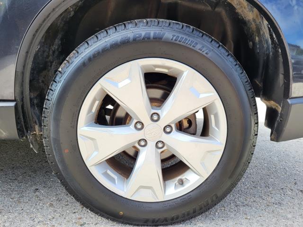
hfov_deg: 67.3
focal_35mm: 26
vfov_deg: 53.1
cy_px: 114
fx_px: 228
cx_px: 152
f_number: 1.8
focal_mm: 5.4
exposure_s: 1/548
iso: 40
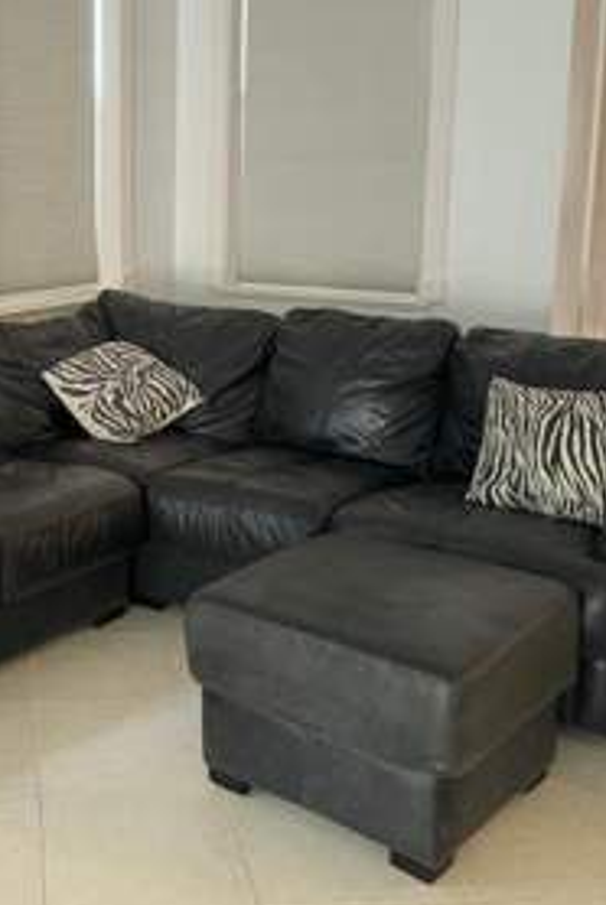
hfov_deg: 29.8
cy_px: 369
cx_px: 46
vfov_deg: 45.2
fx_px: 1083
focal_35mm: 43
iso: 400
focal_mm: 6.76
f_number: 1.78
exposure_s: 1/60
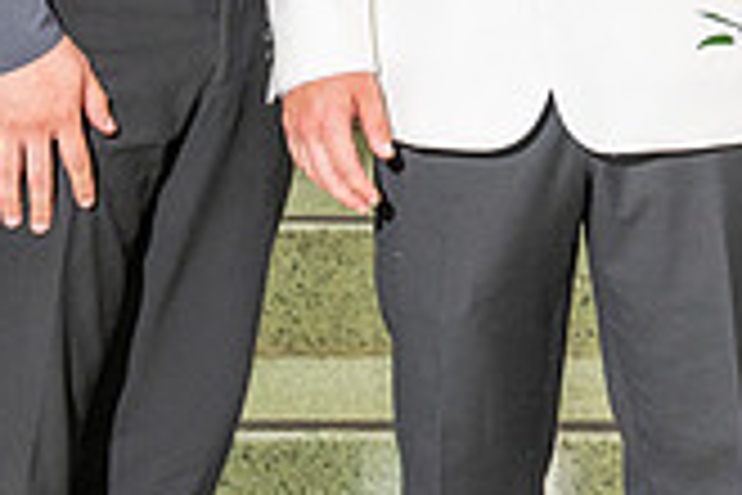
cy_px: -304
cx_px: 917
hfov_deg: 10.8
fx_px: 3833
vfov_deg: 7.2
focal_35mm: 186
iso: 800
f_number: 4
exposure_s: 1/200
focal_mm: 53
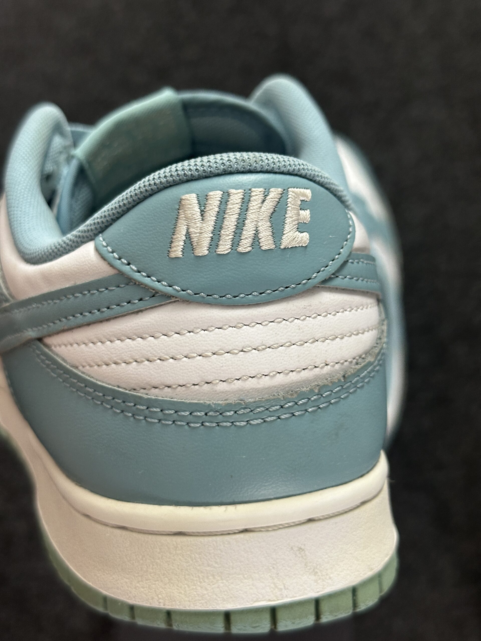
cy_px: 320
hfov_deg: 30.3
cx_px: 240
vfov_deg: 39.7
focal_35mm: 48
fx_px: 889
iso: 200
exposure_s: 1/50
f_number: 1.78
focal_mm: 6.86
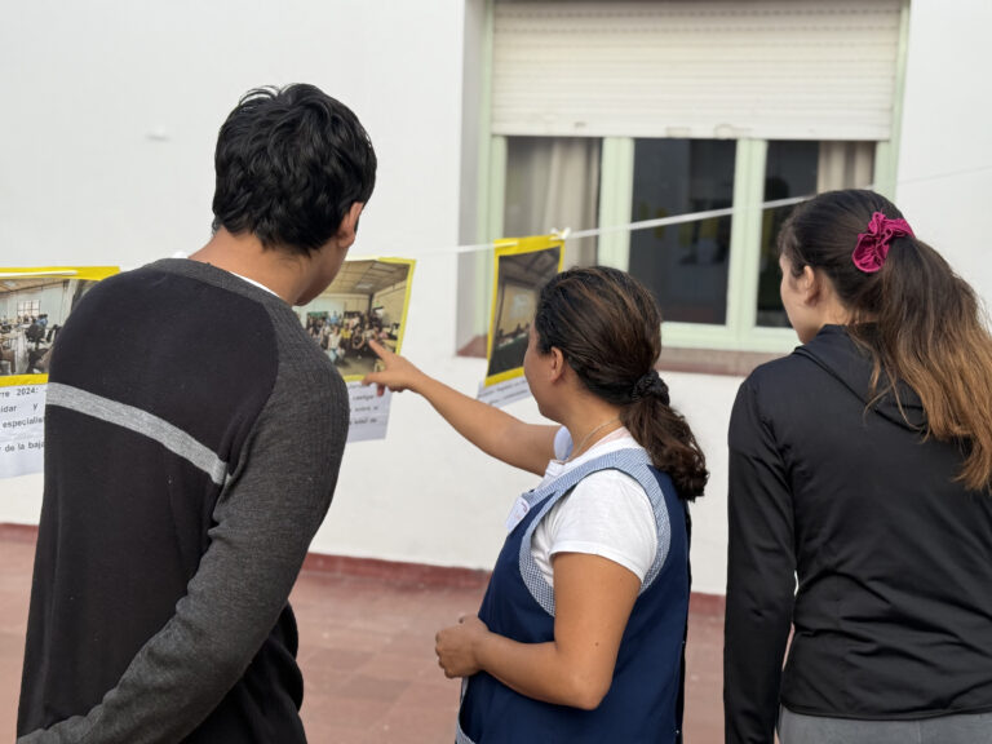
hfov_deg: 39.7
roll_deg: -1.6
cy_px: 372
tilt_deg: -8.2
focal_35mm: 48
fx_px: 1376
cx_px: 496
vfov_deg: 30.3
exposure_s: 1/1353
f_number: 1.78
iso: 64
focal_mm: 6.76
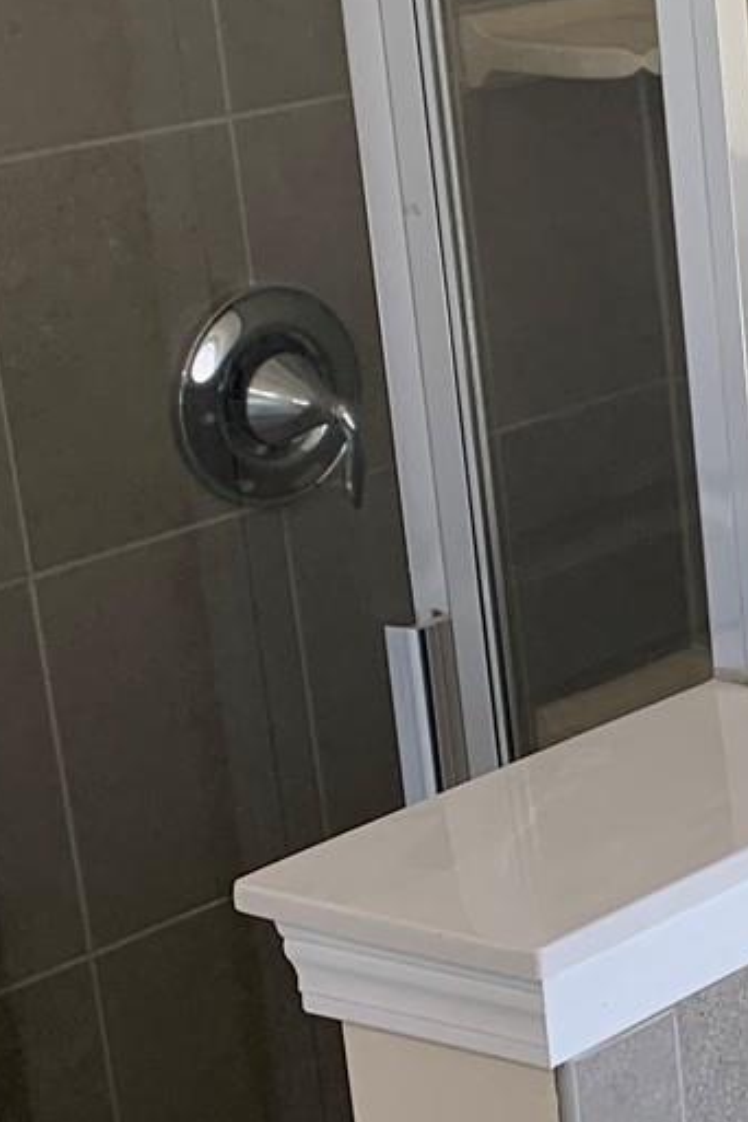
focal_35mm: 108
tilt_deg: -17.9
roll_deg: -1.8
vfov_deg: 18.9
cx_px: 1719
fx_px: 3366
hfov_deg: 11.0
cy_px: 580
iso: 25
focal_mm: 4.25
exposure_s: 1/157
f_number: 1.8
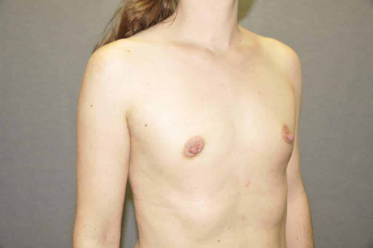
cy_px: 124
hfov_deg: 48.0
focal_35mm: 40
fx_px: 419
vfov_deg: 32.9
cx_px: 186
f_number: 3.8
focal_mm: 27
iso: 400
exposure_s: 1/60
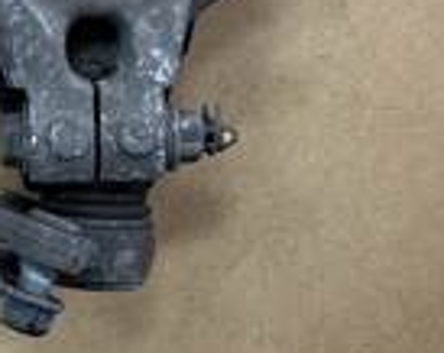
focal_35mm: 89
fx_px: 1167
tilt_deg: -84.8
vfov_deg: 15.8
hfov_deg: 21.1
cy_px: -175
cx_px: 50
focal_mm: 5.1
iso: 64
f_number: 1.6
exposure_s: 1/50
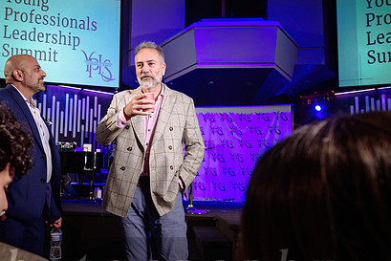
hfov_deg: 54.9
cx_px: 138
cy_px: 138
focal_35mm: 34
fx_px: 369
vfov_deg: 38.9
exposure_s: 1/160
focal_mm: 24
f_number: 5
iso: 1600
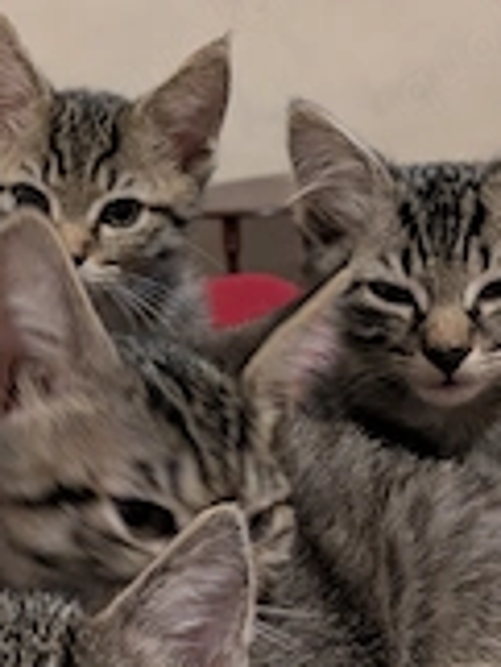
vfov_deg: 31.1
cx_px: 95
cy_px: 398
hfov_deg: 23.3
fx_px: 1195
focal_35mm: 62
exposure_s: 1/25
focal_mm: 5.43
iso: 1036
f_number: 1.89
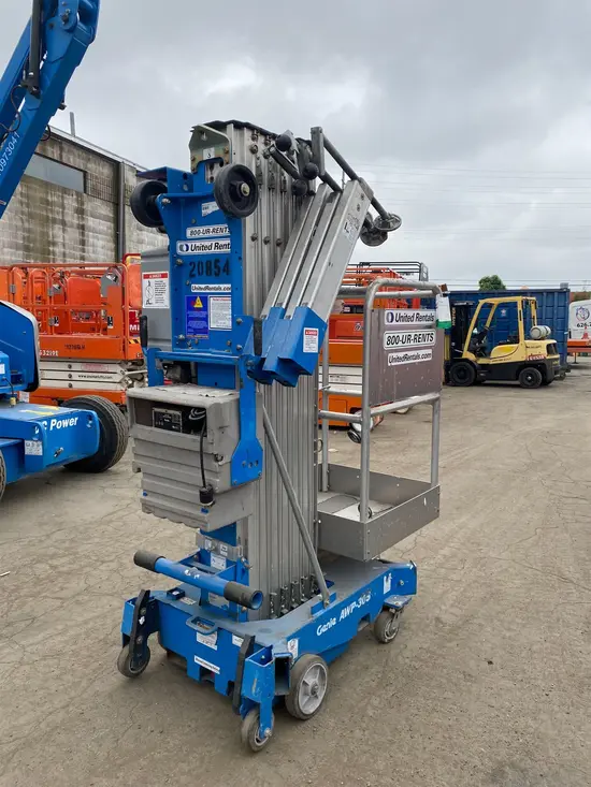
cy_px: 394
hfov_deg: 53.1
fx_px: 592
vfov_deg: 67.3
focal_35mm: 26
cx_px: 296
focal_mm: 4.25
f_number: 1.8
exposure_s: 1/669
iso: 32
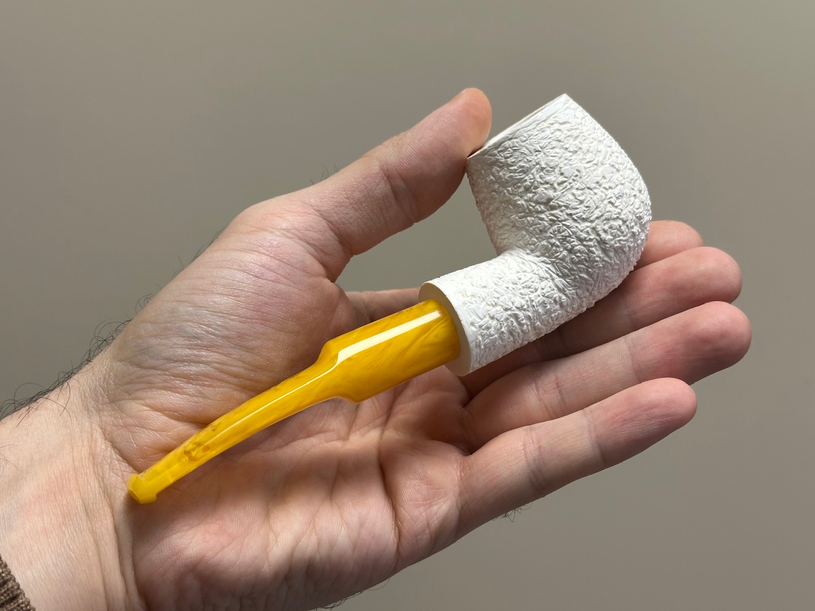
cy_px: 301
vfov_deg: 29.7
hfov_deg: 38.9
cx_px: 415
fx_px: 1153
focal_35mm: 49
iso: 64
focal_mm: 6.86
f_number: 1.78
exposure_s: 1/100
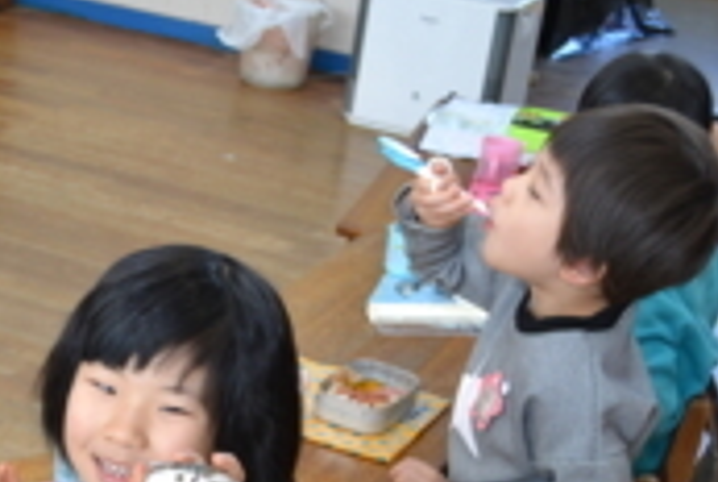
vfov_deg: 14.9
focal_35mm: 90
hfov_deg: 21.8
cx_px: 12
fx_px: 1798
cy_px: 530
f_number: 4.2
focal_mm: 26
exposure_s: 1/60
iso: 400
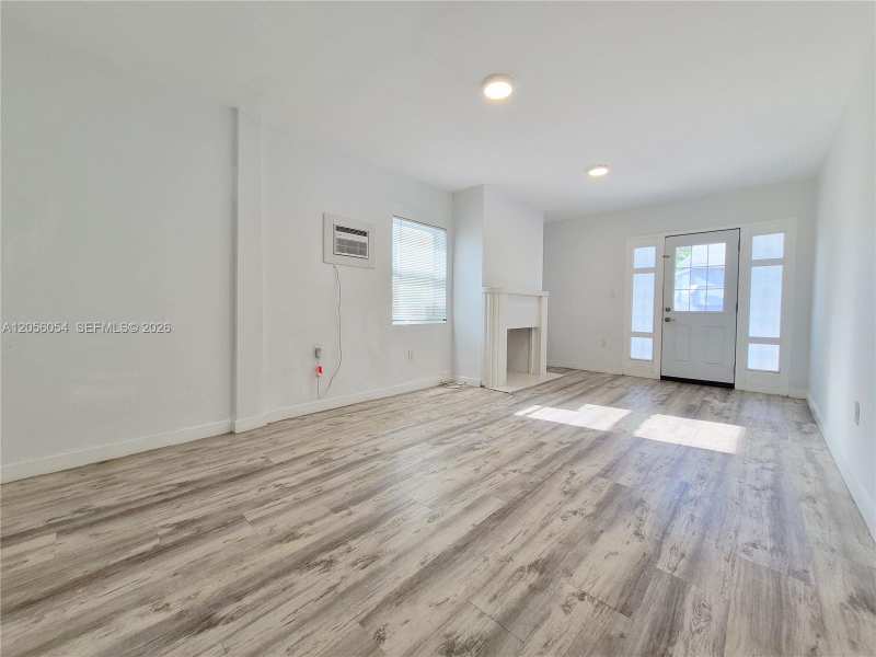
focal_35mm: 13
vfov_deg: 89.9
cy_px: 328
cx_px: 438
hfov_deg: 106.2
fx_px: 329
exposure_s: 1/120
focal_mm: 1.74
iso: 64
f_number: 2.2
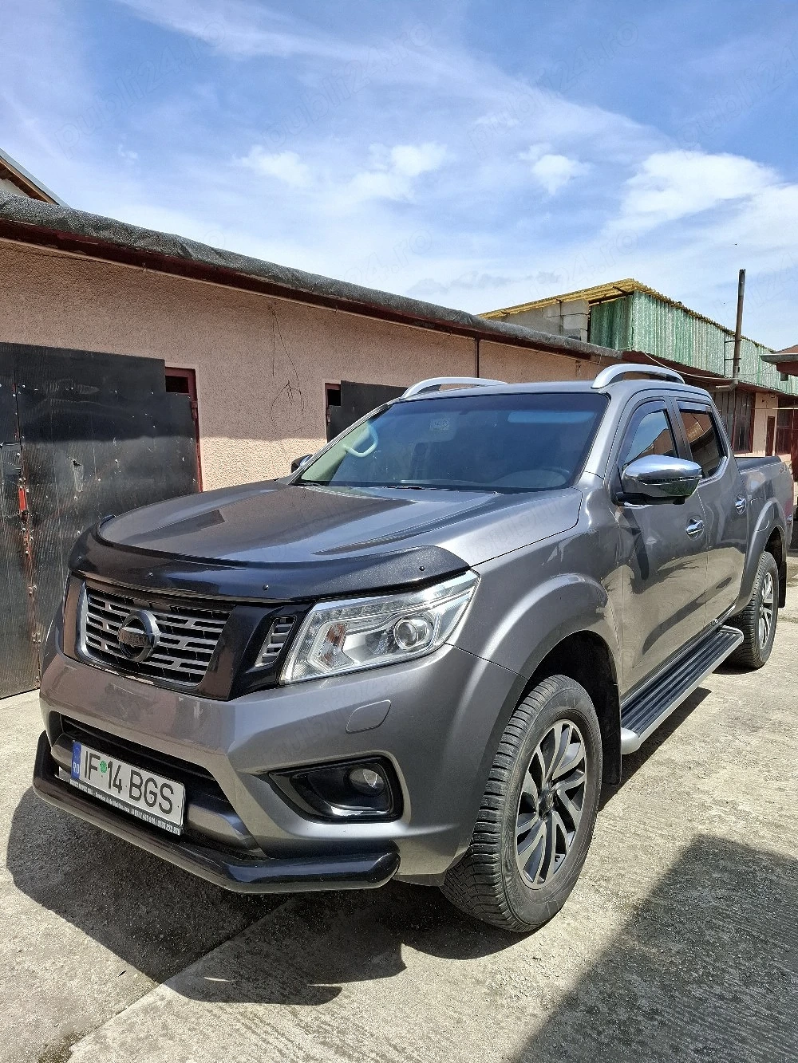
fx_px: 707
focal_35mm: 23
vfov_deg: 73.9
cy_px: 532
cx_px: 399
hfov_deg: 58.9
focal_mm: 5.54
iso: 50
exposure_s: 1/1667
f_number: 1.8
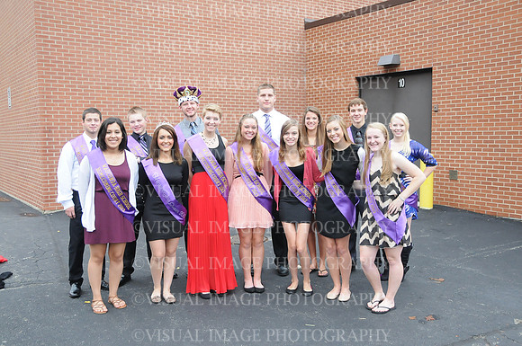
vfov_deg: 36.8
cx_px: 261
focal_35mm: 36
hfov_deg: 53.2
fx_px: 521
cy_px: 173
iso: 1250
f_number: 3.8
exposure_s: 1/640
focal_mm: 24
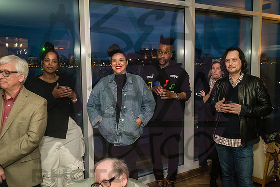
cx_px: 140
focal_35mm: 35
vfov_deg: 37.9
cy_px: 94
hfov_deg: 54.4
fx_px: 272
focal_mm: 35
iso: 4000
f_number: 4
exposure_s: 1/200
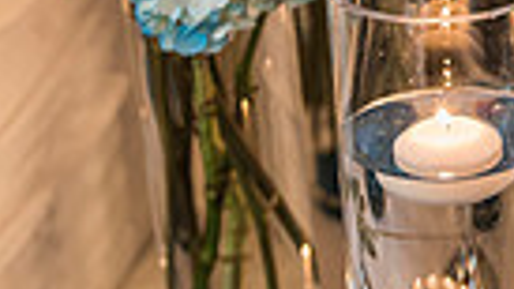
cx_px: 559
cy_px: -83
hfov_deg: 20.4
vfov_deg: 11.8
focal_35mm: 100
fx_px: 1363
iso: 1600
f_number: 2.8
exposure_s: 1/80
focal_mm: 29
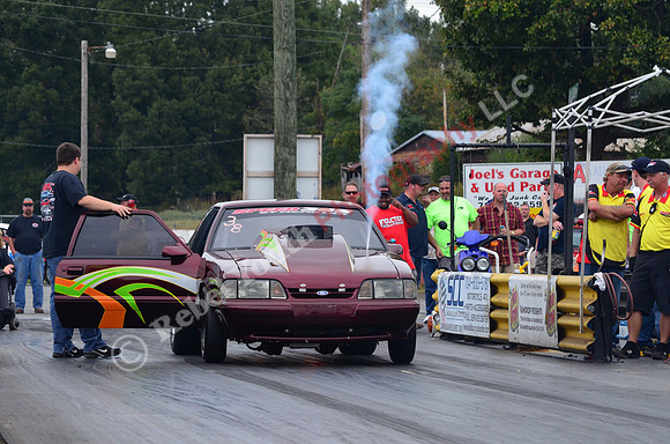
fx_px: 3482
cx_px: 335
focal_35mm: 188
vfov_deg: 7.3
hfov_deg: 11.0
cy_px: 222
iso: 1000
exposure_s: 1/1000
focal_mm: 125
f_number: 8
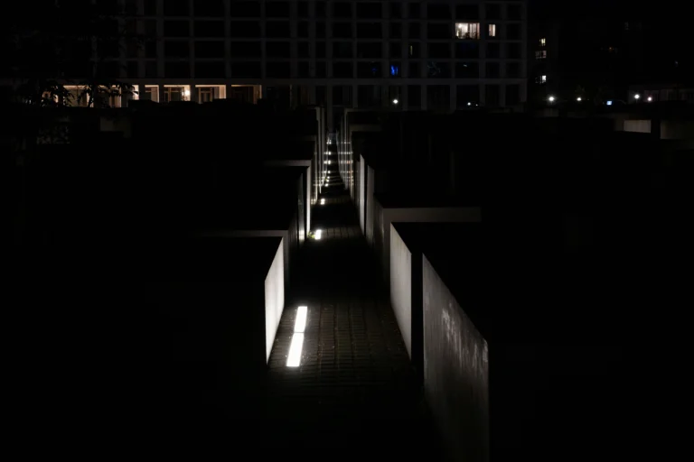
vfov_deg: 28.1
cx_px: 347
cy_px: 231
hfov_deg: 41.1
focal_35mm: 48
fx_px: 925
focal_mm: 48
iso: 10000
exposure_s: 1/60
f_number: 8
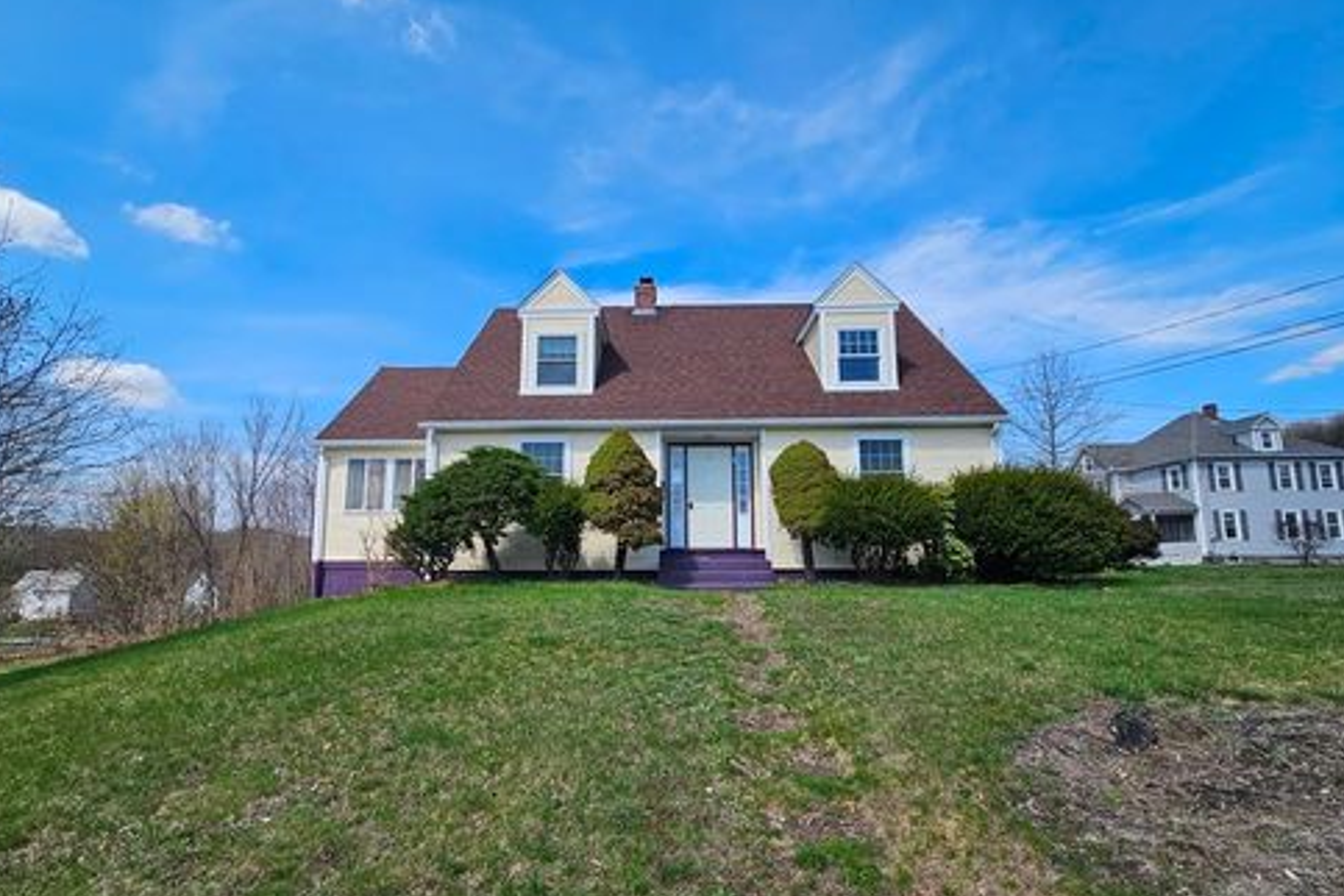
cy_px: 497
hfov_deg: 104.2
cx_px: 659
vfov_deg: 80.9
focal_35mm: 14
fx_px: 523
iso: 50
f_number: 2.2
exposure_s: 1/1946
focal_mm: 2.2
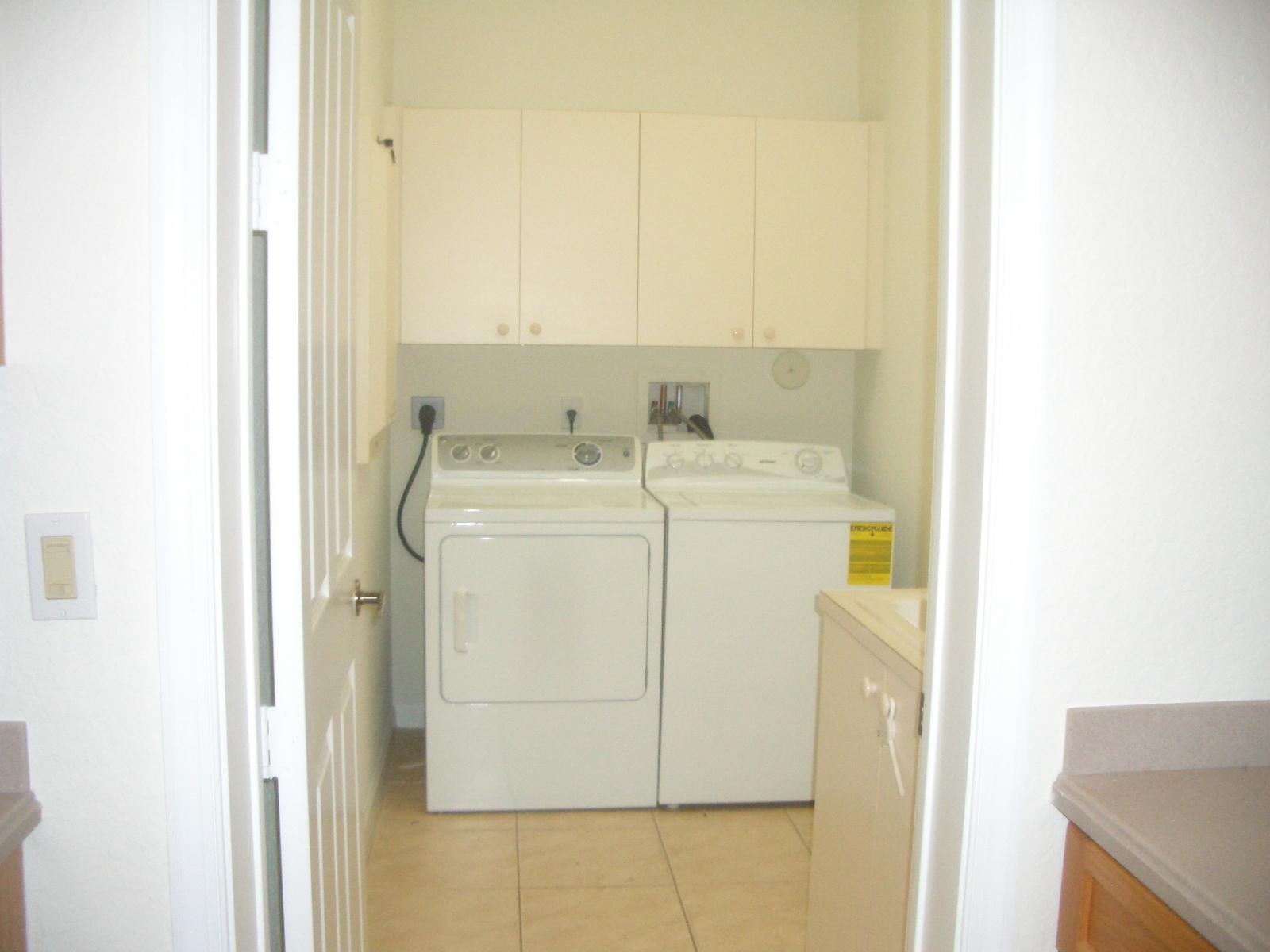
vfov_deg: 40.7
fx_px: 1284
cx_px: 635
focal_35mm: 35
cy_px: 476
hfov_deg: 52.6
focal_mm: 5.8
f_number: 2.6
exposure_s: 1/80
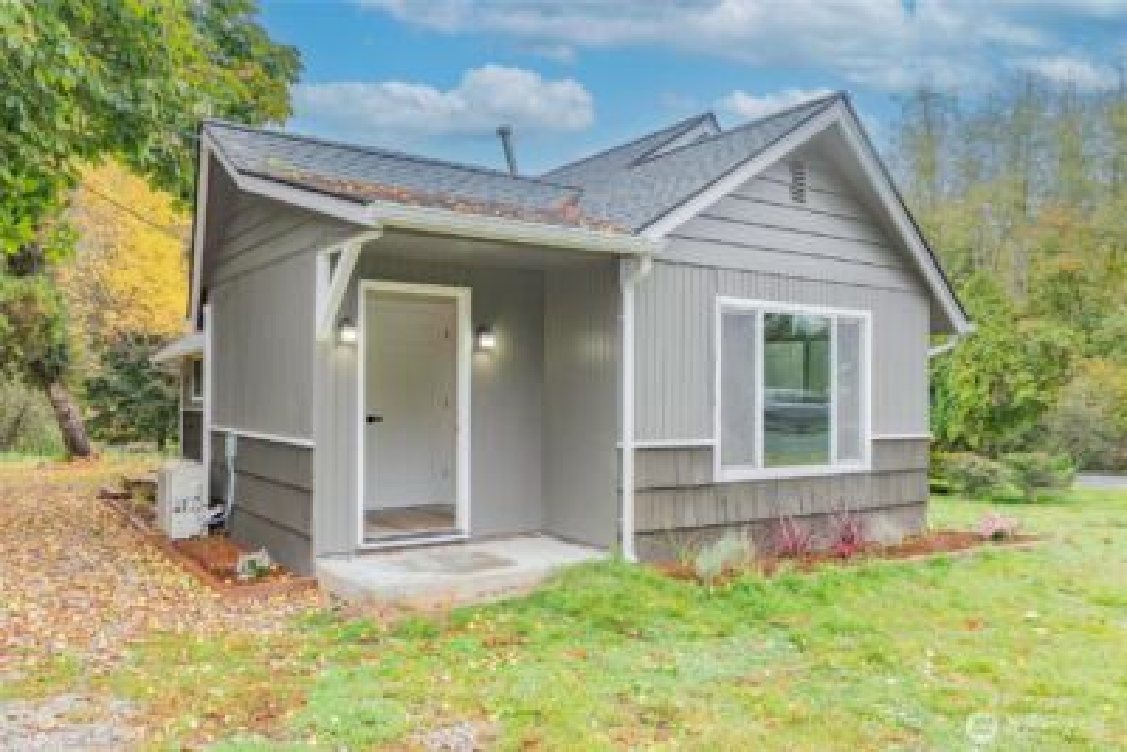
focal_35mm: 27
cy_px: 376
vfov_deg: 48.0
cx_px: 564
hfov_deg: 67.4
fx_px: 846
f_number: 9
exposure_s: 1/25
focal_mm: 18
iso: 250
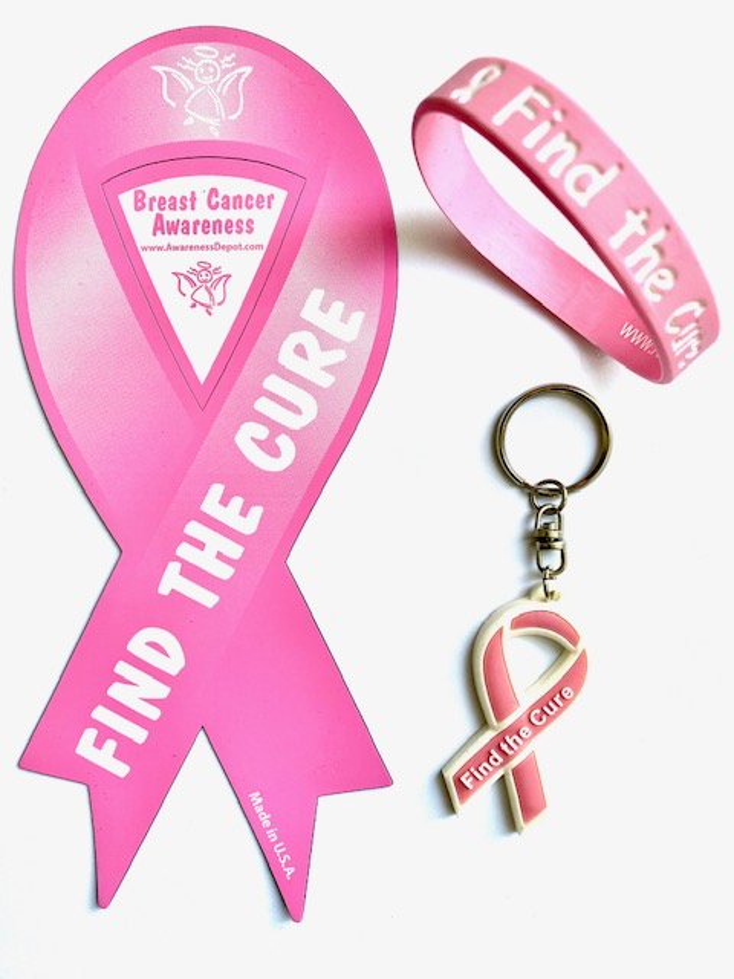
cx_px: 367
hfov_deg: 53.1
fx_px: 735
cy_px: 490
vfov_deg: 67.3
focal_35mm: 26
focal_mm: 4.25
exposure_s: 1/120
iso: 50
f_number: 1.8
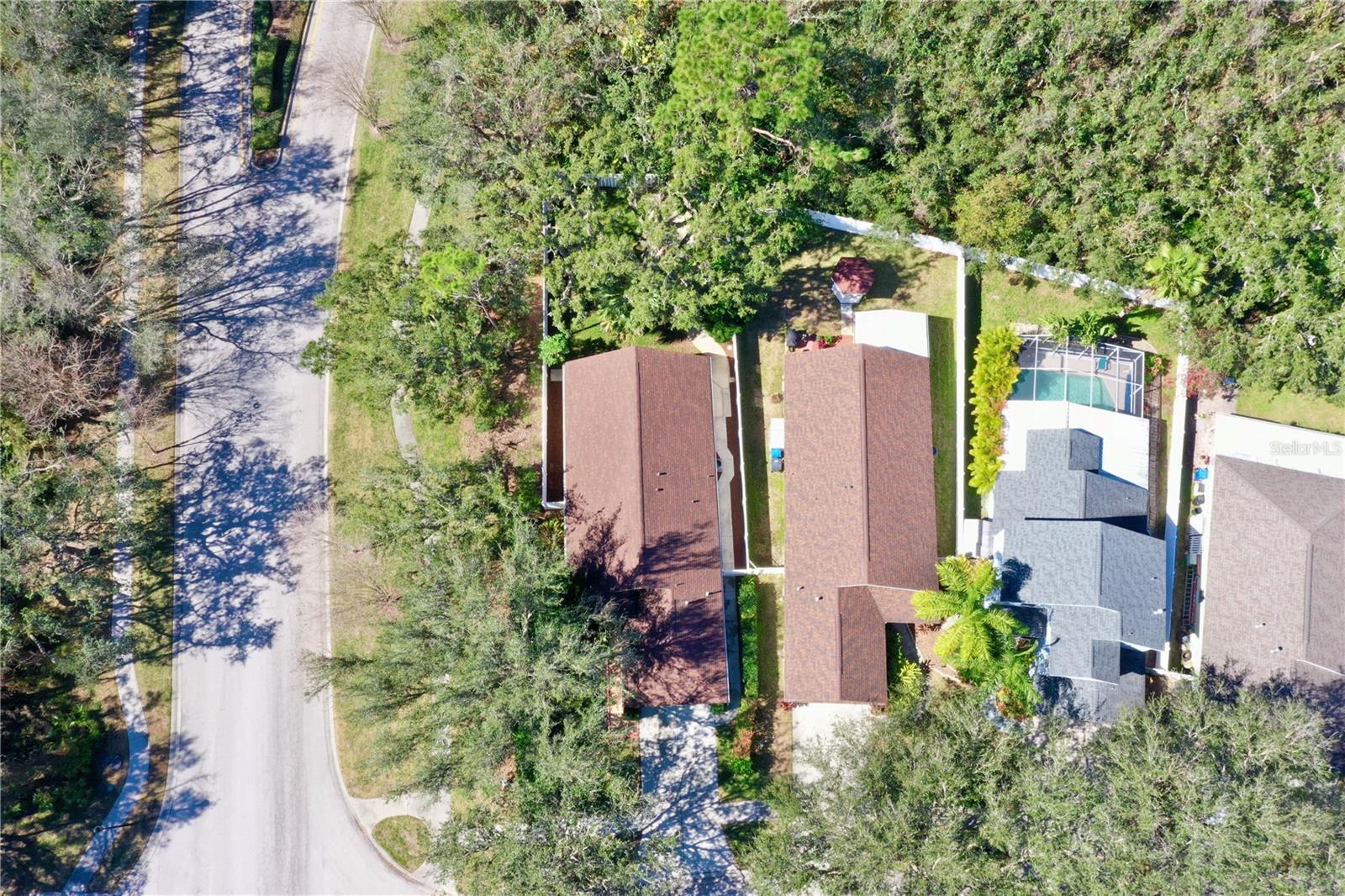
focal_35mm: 28
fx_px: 1046
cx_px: 672
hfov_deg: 65.5
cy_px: 448
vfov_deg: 46.4
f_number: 11
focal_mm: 10.26
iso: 100
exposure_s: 1/50
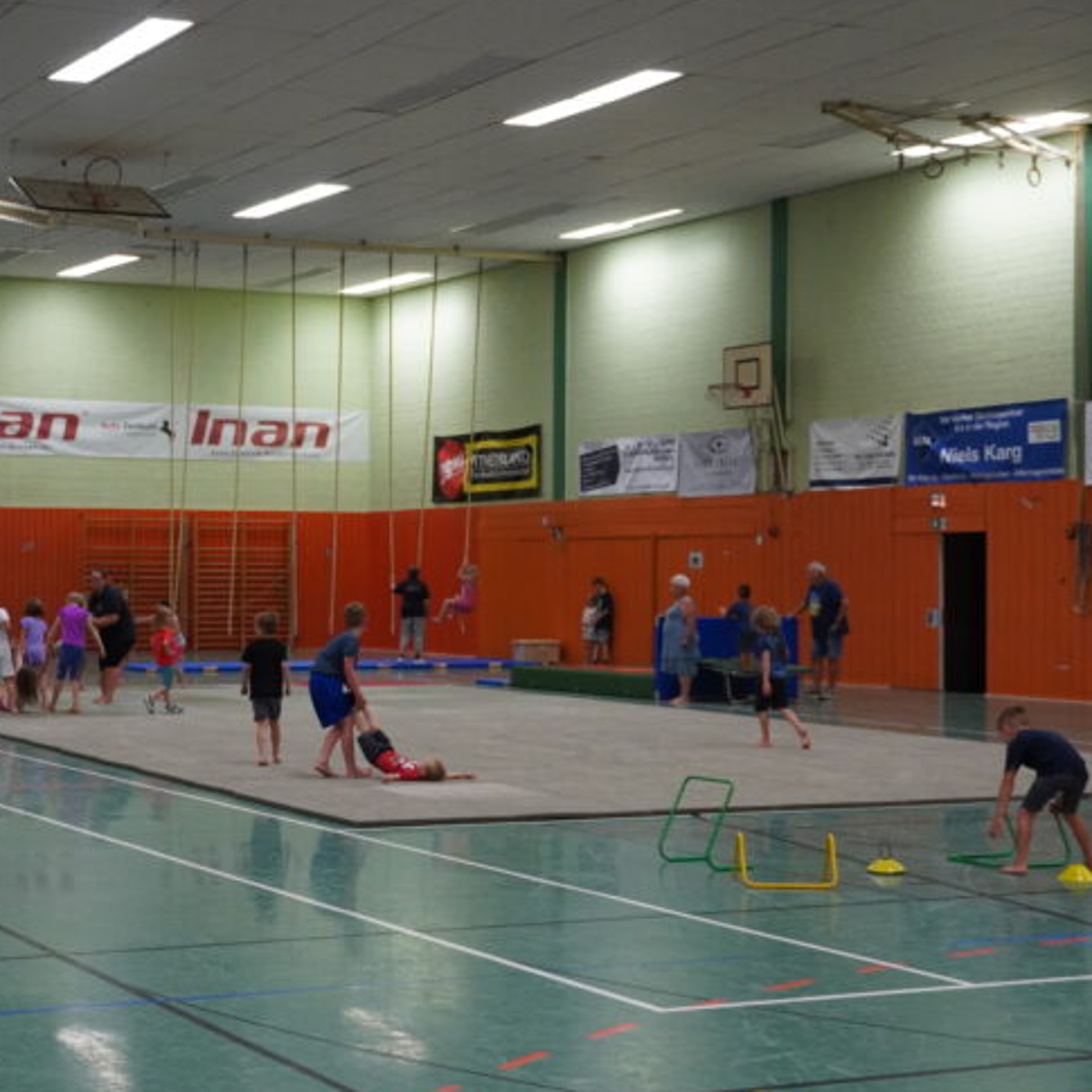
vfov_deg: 25.8
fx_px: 2380
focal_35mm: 67
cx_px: 272
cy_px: 527
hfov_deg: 25.5
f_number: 4.5
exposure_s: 1/160
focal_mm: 33
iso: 2000
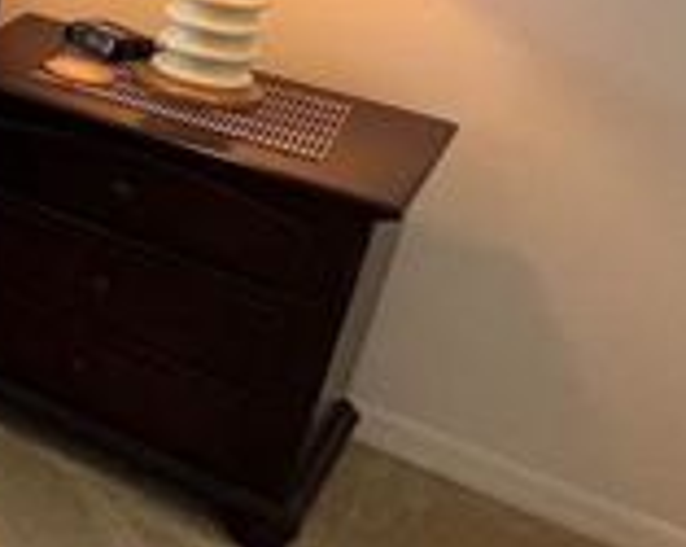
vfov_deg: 24.9
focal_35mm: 57
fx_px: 1155
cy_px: -44
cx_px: -693
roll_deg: -0.9
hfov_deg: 19.1
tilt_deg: -19.1
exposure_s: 1/60
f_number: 1.8
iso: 160
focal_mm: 1.57
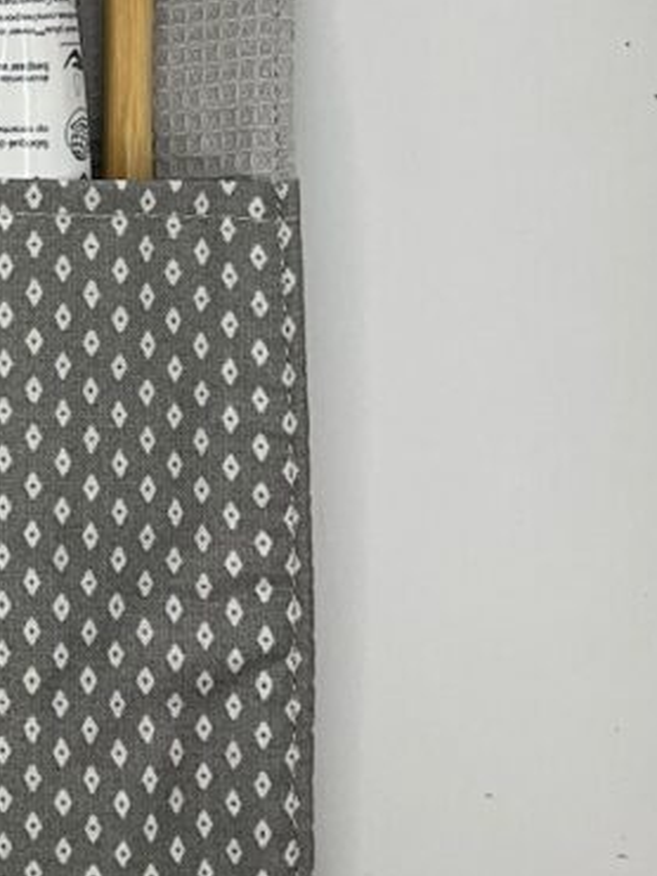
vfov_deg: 23.9
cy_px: 132
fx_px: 2026
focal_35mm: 80
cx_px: -203
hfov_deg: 17.3
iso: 25
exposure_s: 1/331
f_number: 1.8
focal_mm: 3
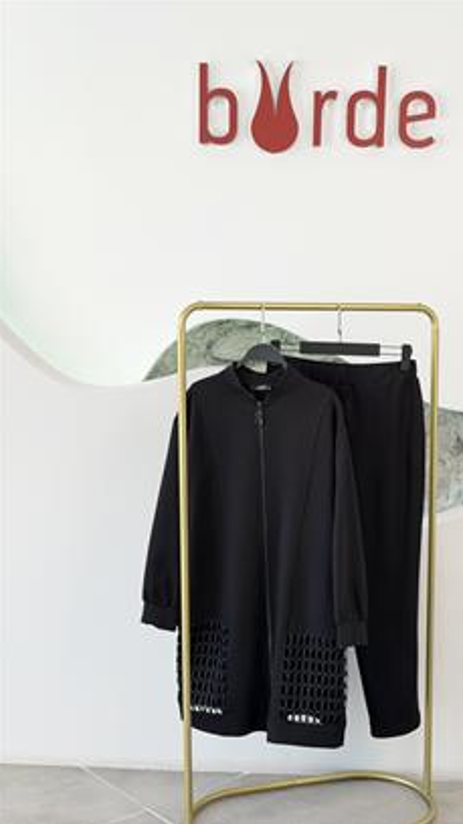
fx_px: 1159
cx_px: 309
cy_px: 413
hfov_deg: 22.5
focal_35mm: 53
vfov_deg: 39.2
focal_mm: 6.76
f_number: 1.78
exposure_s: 1/293
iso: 64
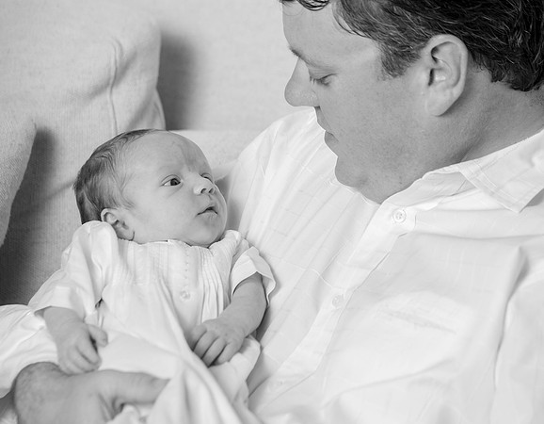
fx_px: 3149
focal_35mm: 198
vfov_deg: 7.7
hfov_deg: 9.9
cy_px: 236
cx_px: 286
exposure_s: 1/160
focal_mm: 160
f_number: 5.6
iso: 200
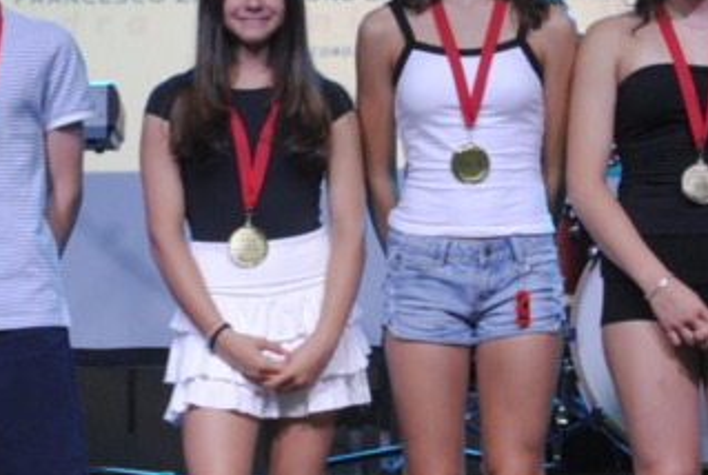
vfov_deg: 6.0
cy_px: 59
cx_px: 231
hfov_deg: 9.0
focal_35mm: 229
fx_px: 4512
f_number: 5
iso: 320
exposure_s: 1/30
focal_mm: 38
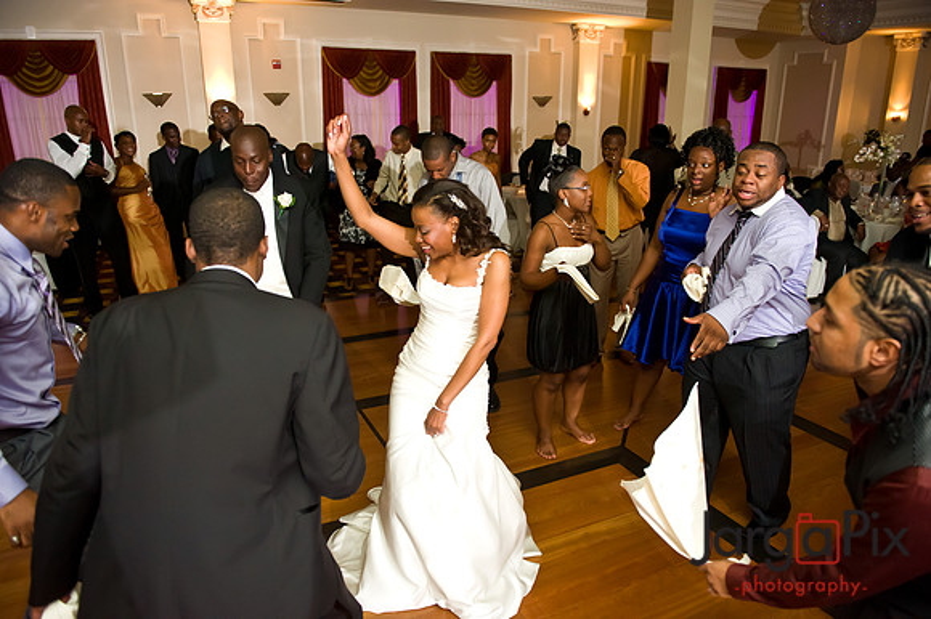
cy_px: 310
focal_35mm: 24
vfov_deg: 53.1
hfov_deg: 73.8
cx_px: 466
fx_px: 620
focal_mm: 24
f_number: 3.2
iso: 3200
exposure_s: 1/125
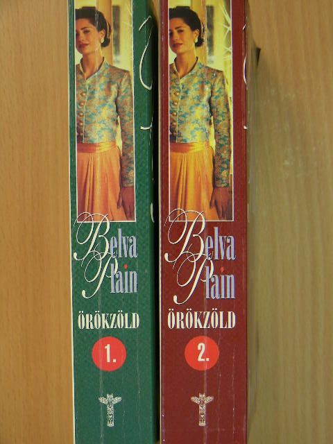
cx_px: 166
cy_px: 222
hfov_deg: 18.7
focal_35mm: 79
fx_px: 1013
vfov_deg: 24.7
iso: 50
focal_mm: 13.2
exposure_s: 1/7.9
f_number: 3.5
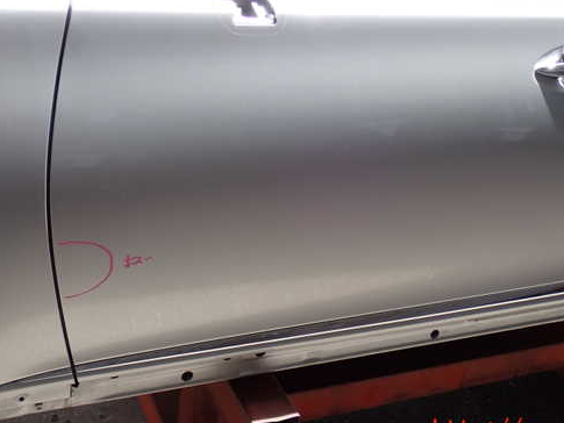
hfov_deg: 40.2
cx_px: 347
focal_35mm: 47
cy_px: 184
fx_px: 766
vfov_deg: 30.9
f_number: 3.5
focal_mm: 6.83
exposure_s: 1/200
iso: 100
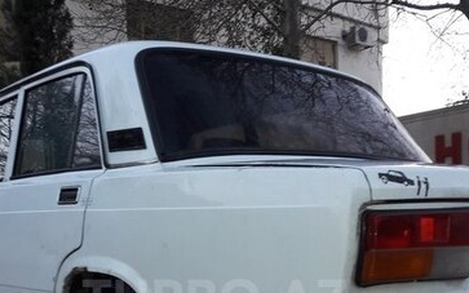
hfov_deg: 37.5
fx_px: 690
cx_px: 214
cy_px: 299
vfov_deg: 22.9
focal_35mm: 54
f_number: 1.9
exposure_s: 1/50
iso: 64
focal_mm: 3.7
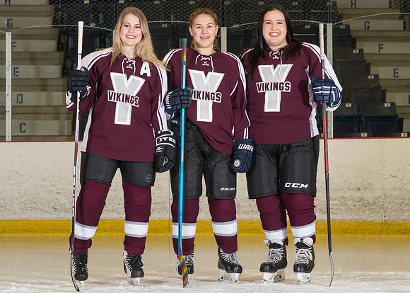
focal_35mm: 150
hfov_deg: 13.4
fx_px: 1750
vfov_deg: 9.6
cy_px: 121
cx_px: 205
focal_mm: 85
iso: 800
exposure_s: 1/100
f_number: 6.3
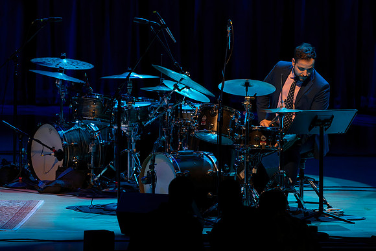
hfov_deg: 5.2
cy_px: 126
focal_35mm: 400
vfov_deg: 3.4
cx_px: 188
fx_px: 4179
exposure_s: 1/250
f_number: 5.6
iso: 2500
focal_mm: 400
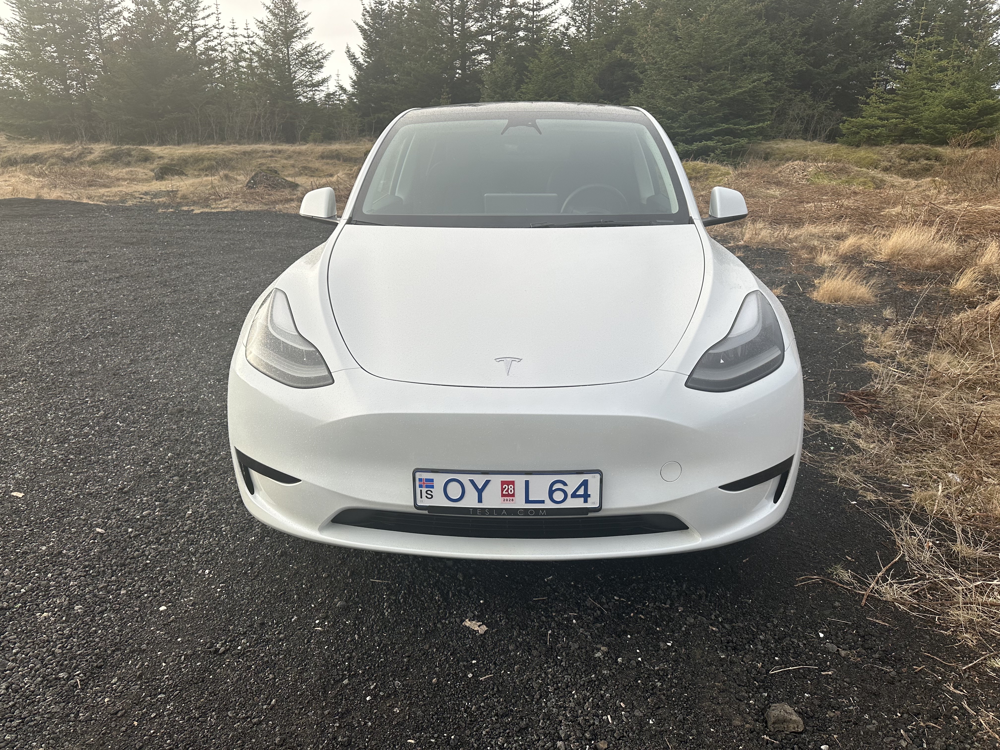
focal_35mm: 24
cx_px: 500
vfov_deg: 56.8
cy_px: 375
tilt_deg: -18.4
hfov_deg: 71.6
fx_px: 693
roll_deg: +0.1
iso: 80
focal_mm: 6.86
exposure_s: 1/580
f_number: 1.78
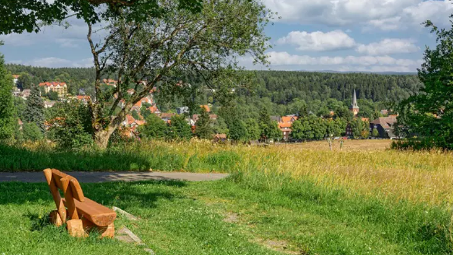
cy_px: 114
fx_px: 541
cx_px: 230
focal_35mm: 45
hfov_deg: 45.5
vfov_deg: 26.5
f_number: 8
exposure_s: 1/320
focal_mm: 28
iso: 100
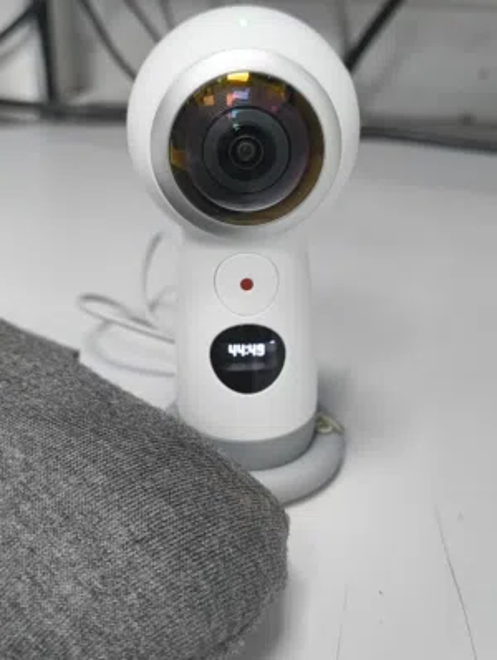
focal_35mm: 44
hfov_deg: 33.0
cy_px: 330
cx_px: 248
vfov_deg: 42.9
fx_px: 840
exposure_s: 1/50
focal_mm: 5.56
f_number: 1.87
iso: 426
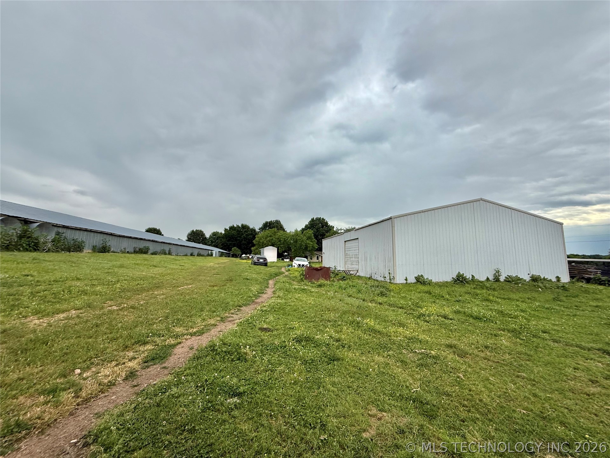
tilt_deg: +7.5
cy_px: 229
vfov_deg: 85.7
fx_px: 247
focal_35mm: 14
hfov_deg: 102.1
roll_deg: -1.2
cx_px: 305
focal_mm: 2.22
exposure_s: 1/841
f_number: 2.2
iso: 50
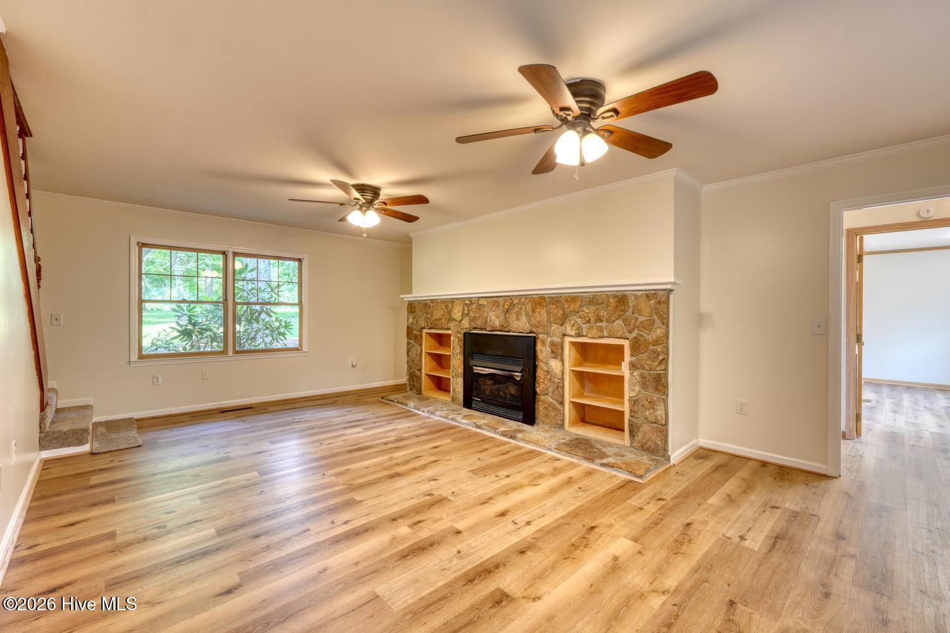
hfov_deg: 100.4
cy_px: 316
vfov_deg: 77.3
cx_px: 475
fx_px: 396
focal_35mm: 15
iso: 100
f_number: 8
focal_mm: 10
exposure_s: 1
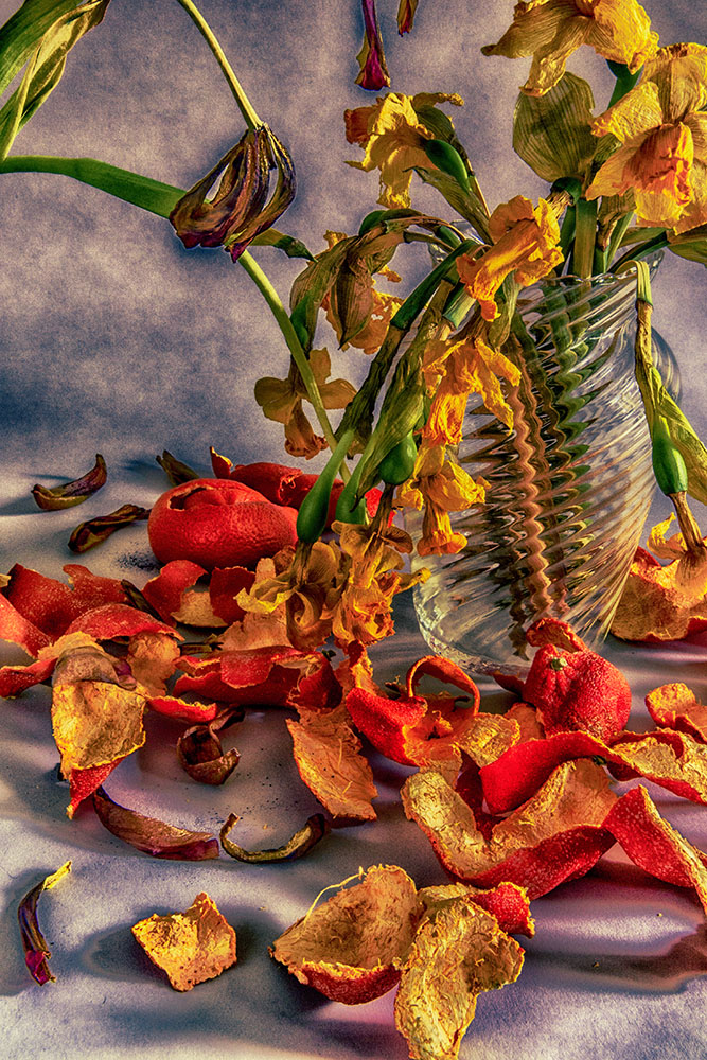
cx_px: 354
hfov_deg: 28.1
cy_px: 530
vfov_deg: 41.1
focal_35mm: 48
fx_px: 1413
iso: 200
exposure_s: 1.3
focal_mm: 32
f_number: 22
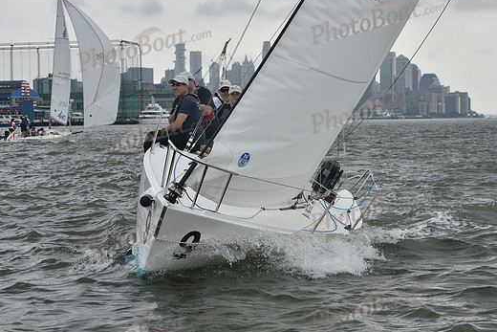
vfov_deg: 15.7
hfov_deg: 23.4
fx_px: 1201
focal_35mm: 87
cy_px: 172
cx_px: 262
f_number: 10
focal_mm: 78
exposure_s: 1/800
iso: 400
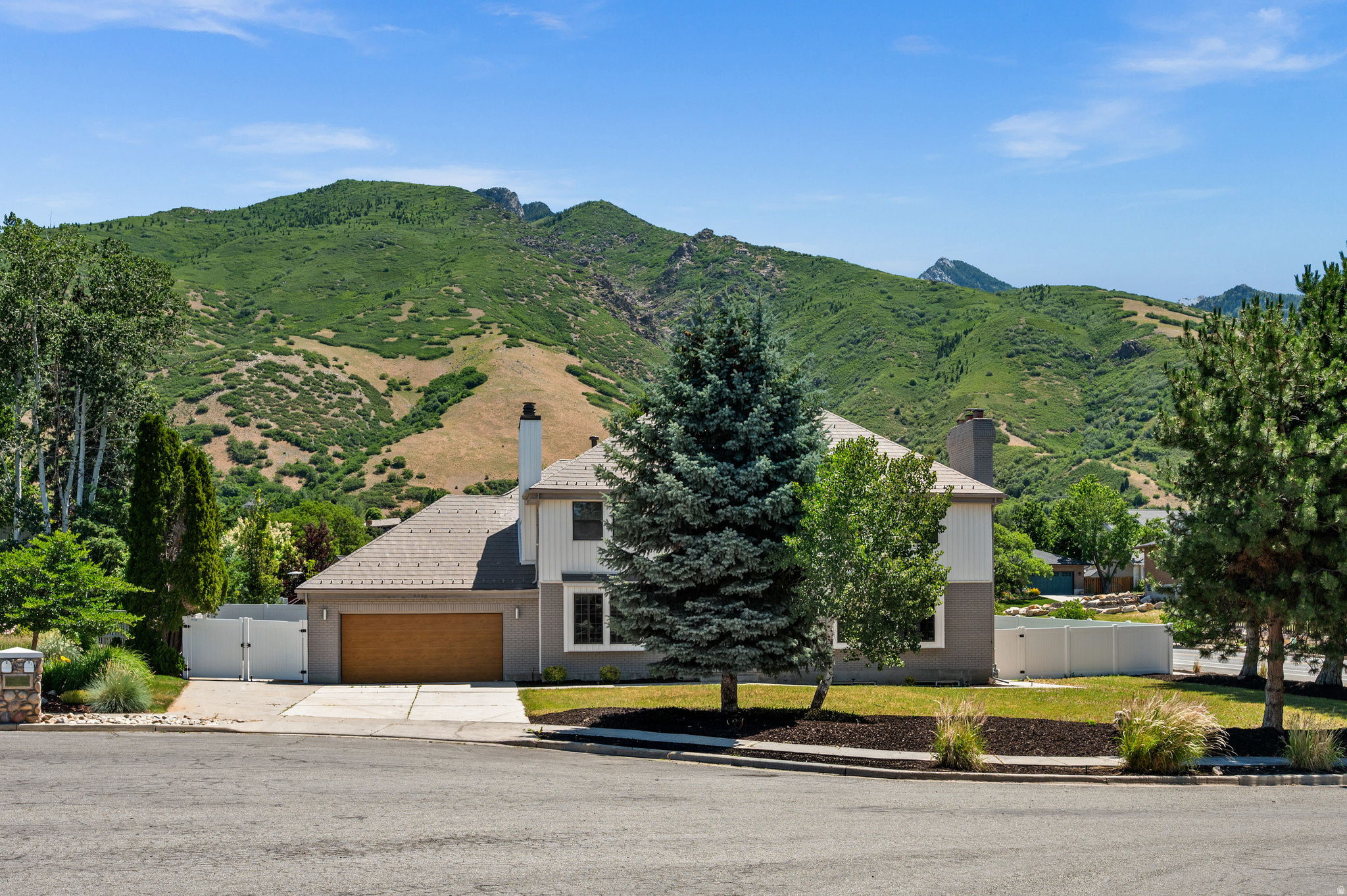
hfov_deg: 62.0
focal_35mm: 30
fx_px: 1122
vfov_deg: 43.5
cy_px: 448
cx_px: 674
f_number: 7.1
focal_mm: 30
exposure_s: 1/1250
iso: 500
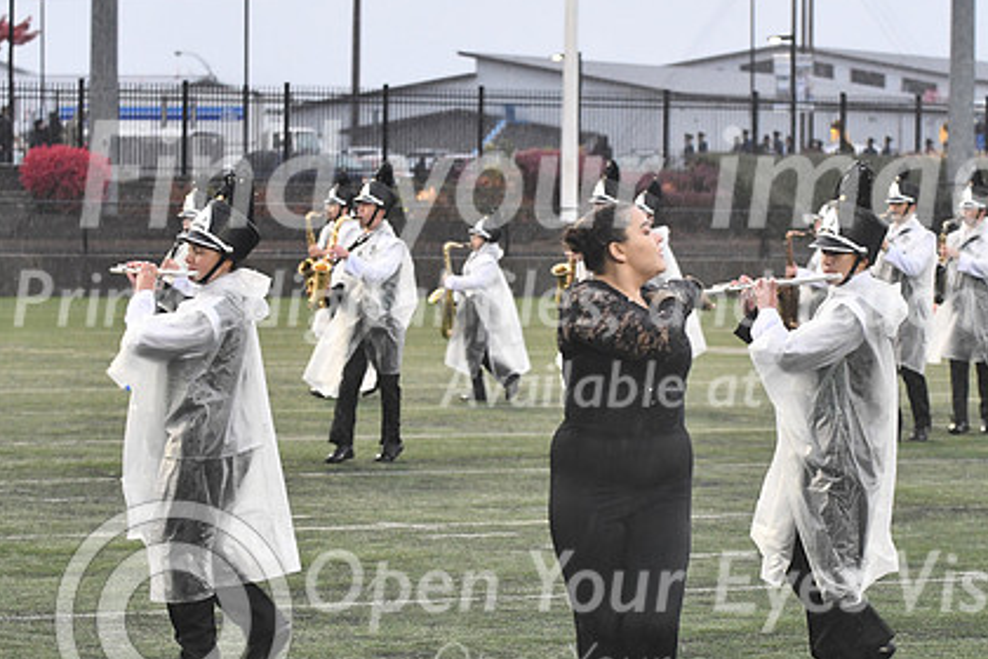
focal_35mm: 203
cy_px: 425
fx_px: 5571
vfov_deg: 6.8
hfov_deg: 10.1
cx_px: 602
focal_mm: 98
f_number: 4.5
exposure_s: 1/250
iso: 1600
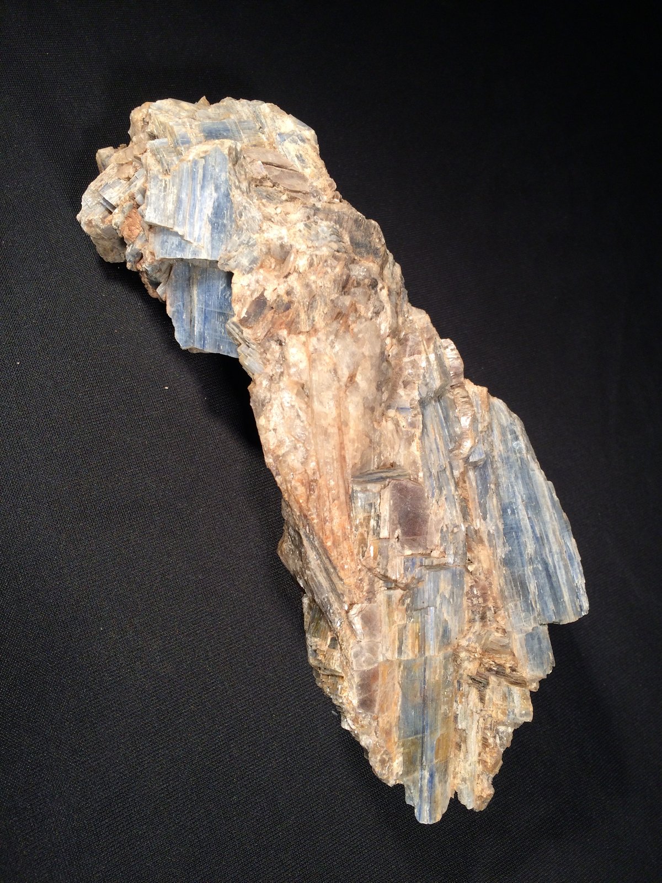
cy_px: 442
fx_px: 739
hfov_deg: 48.2
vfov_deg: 61.7
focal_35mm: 29
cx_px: 331
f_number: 2.2
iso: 50
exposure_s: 1/120
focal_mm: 4.15
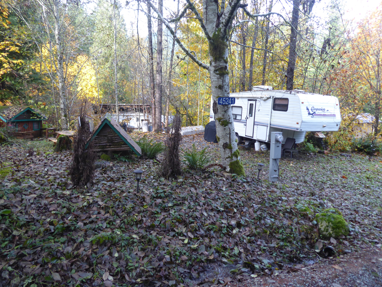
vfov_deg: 56.8
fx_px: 265
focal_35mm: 24
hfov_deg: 71.6
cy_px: 144
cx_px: 191
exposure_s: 1/60
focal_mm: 4.3
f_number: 3.3
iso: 160
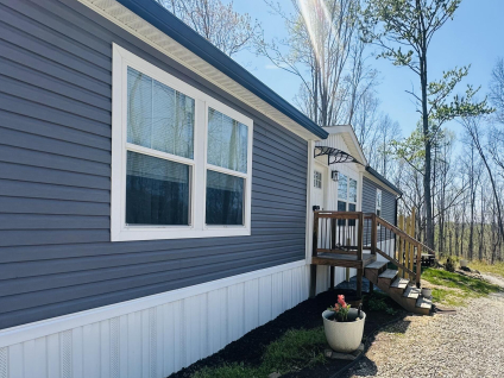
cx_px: 304
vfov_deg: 60.4
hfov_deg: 75.5
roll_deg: -1.6
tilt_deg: -2.2
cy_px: 233
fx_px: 320
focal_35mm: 22
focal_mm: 2.22
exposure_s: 1/1276
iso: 50
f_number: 2.2
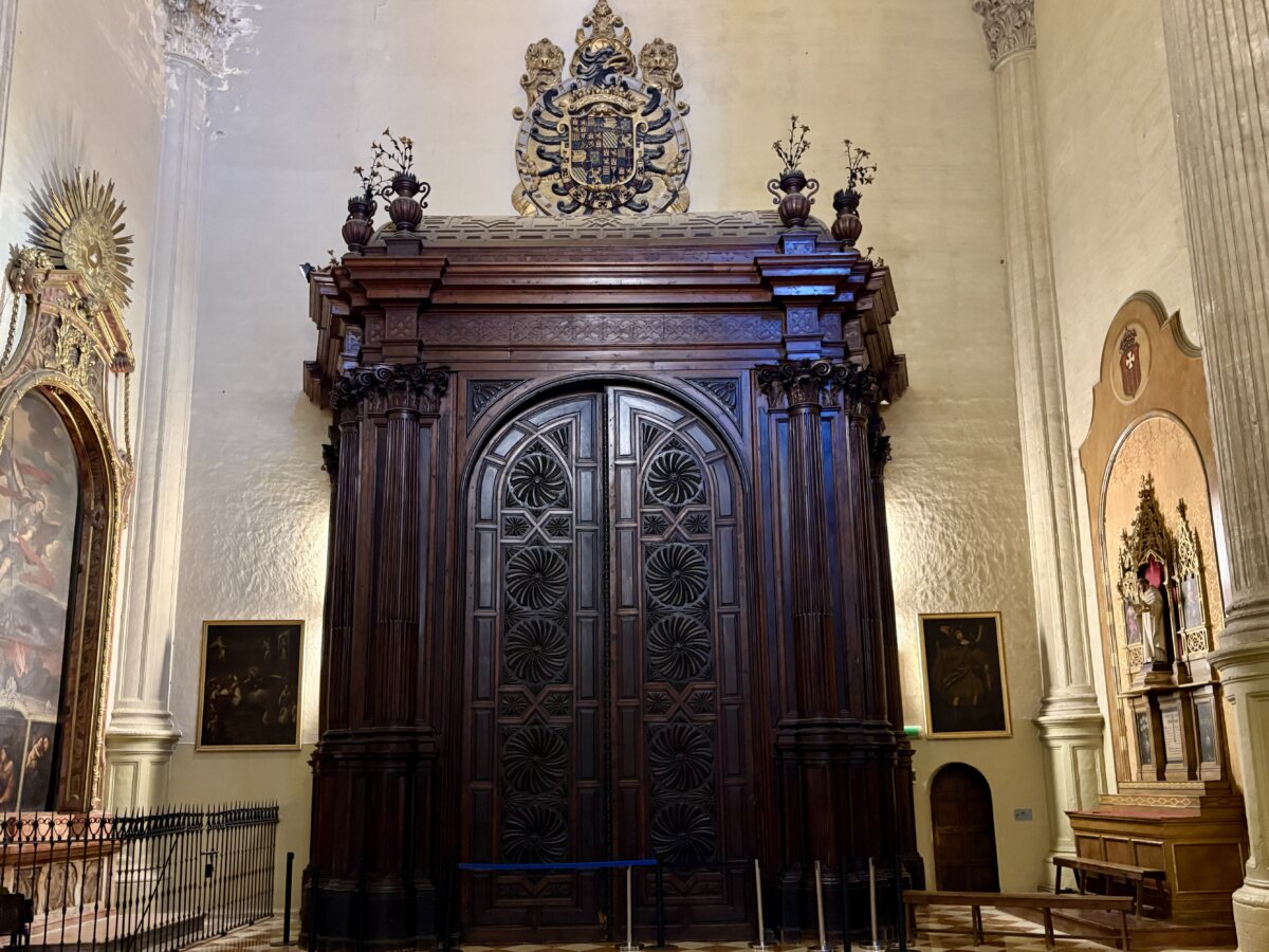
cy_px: 476
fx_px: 953
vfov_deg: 53.1
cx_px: 634
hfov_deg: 67.3
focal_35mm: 26
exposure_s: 1/25
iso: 640
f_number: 1.6
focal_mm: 5.96
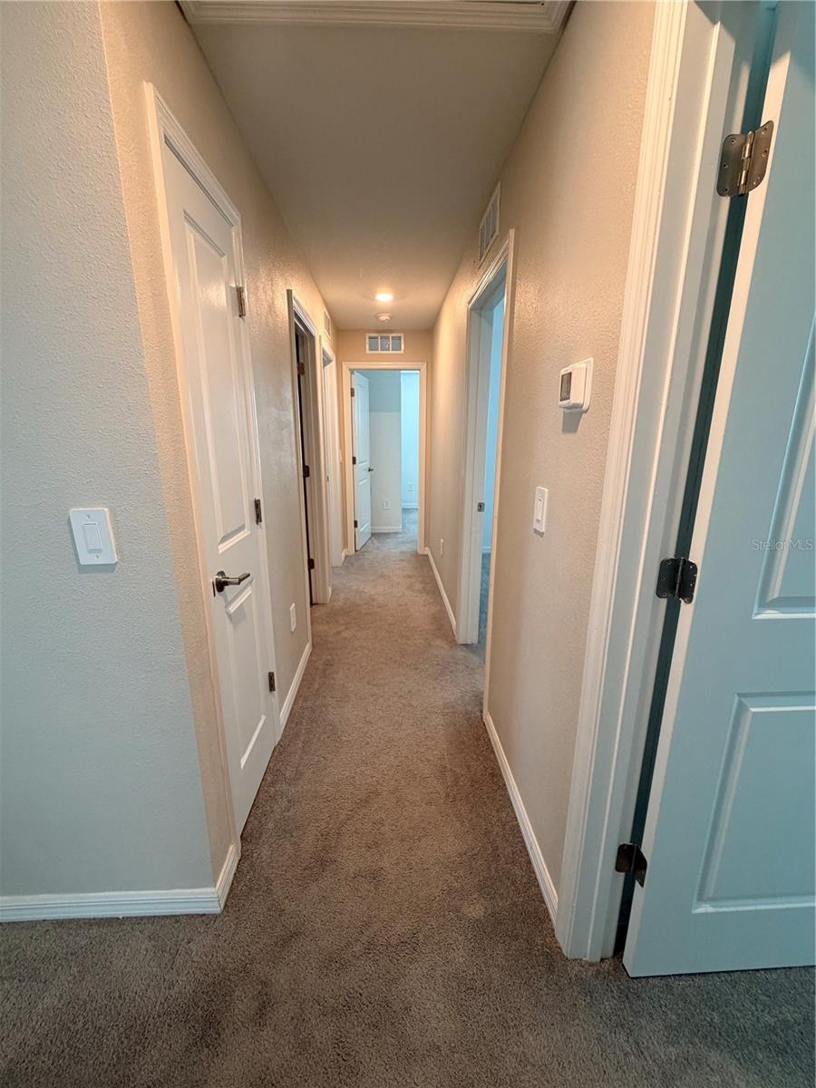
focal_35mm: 14
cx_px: 408
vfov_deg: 102.1
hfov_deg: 85.7
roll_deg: -0.1
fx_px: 440
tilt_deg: -12.9
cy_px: 544
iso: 200
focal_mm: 2.22
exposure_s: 1/60
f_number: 2.2
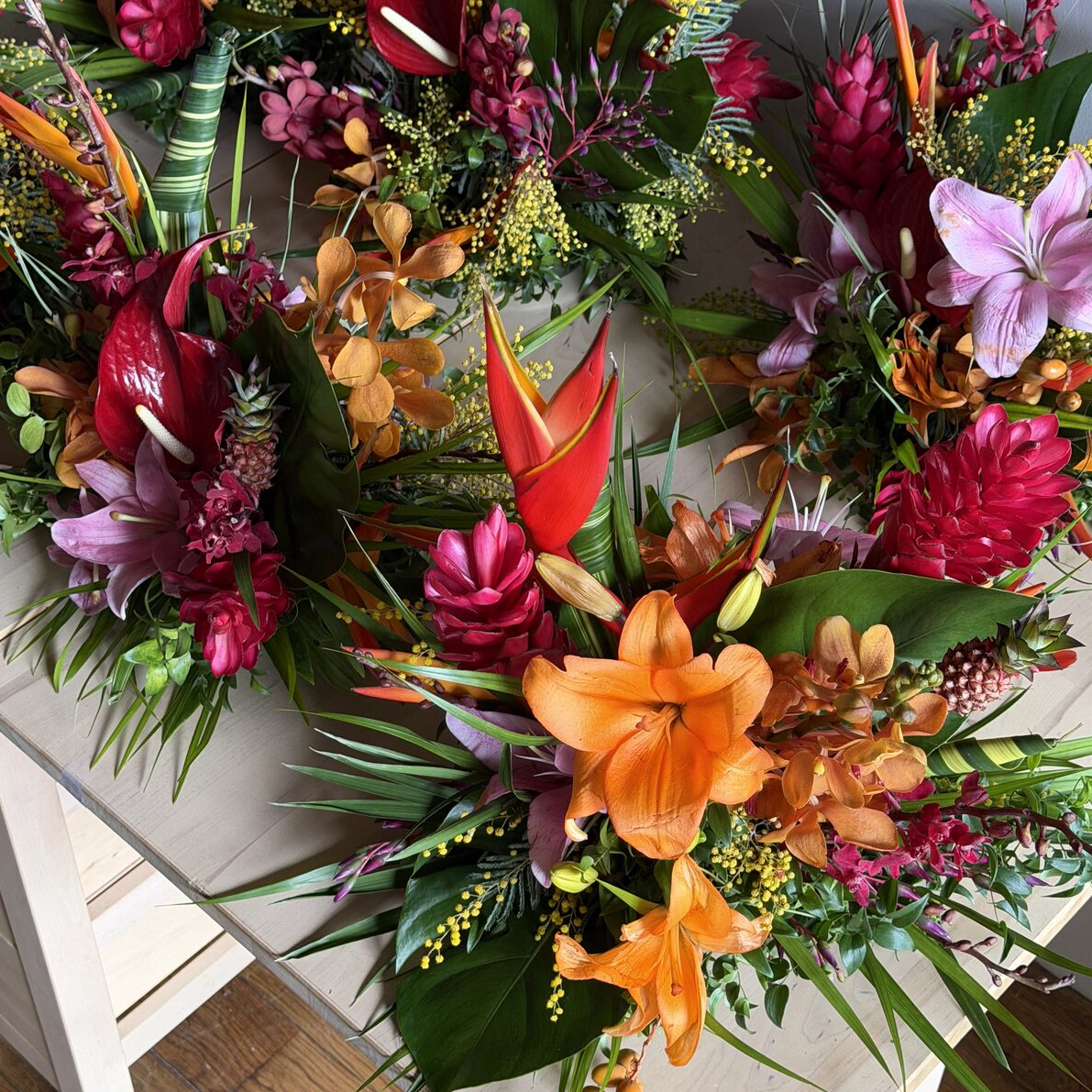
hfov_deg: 30.0
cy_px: 593
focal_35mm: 57
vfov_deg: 30.0
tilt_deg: -47.3
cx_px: 544
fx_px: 2034
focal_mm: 6.76
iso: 200
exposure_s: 1/60
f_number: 1.78
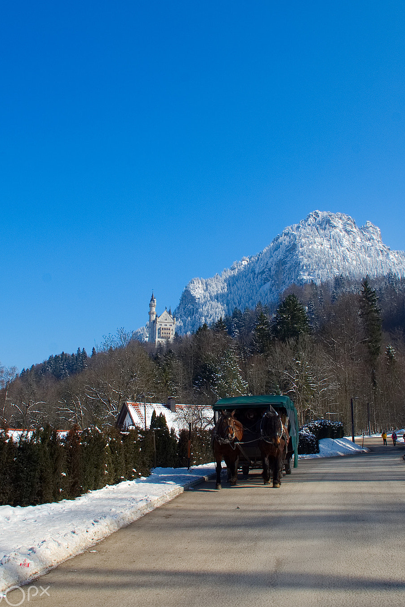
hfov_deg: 41.1
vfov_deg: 58.7
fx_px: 540
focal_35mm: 32
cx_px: 178
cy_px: 295
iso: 50
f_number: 13
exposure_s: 1/50
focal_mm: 18
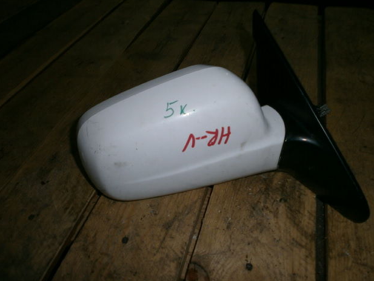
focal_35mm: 28
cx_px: 192
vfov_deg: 49.8
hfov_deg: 63.4
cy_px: 137
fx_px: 303
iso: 125
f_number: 2.9
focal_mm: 4.8
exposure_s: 1/30
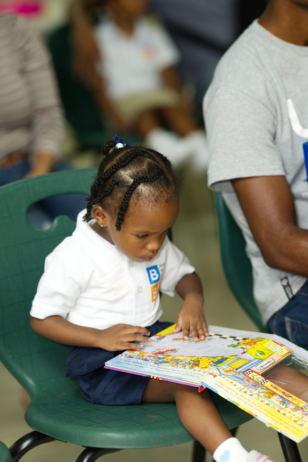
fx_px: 1732
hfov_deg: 10.2
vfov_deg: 15.2
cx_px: 154
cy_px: 231
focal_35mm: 135
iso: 1250
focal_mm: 135
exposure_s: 1/200
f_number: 2.5
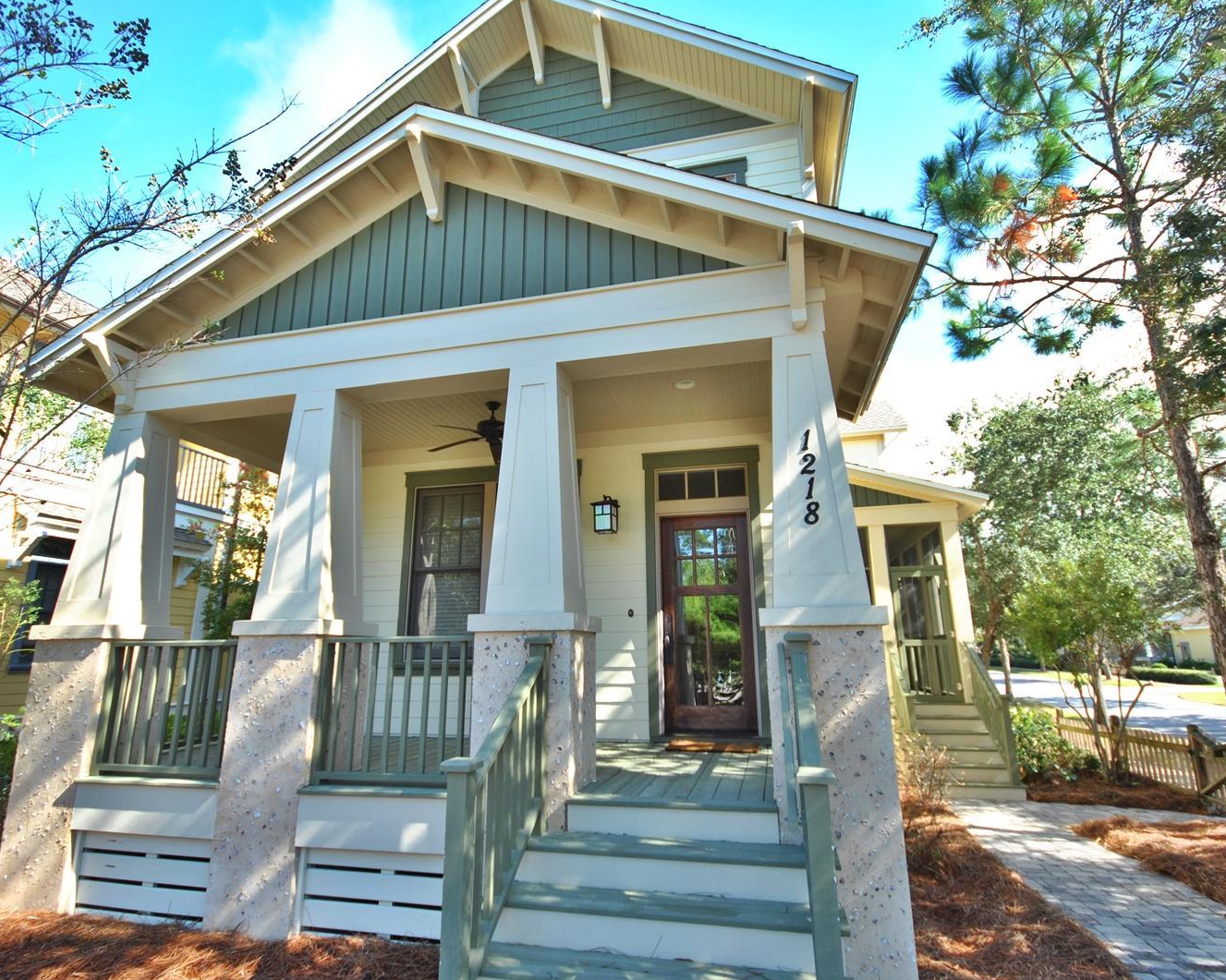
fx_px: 617
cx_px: 610
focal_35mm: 17
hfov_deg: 89.7
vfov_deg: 77.0
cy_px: 494
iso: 200
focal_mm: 10
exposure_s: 1/160
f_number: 5
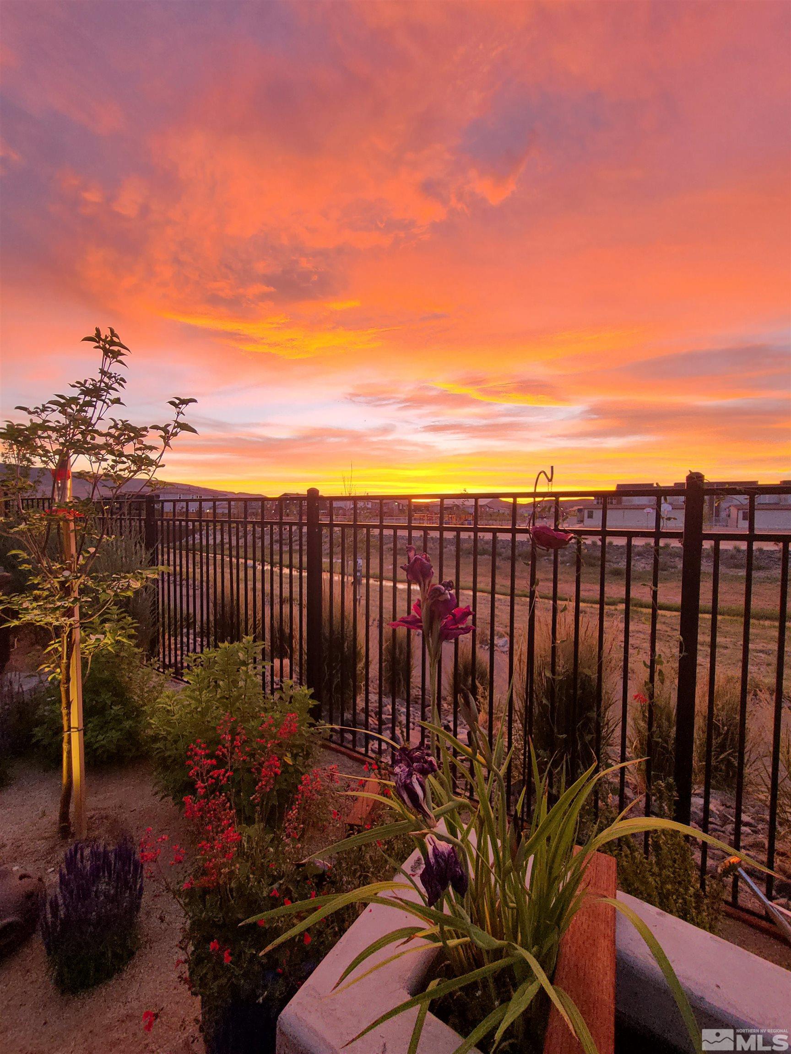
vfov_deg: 106.2
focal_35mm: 13
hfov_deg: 89.9
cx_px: 396
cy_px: 527
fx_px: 396
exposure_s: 1/97
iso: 80
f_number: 2.2
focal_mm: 2.2
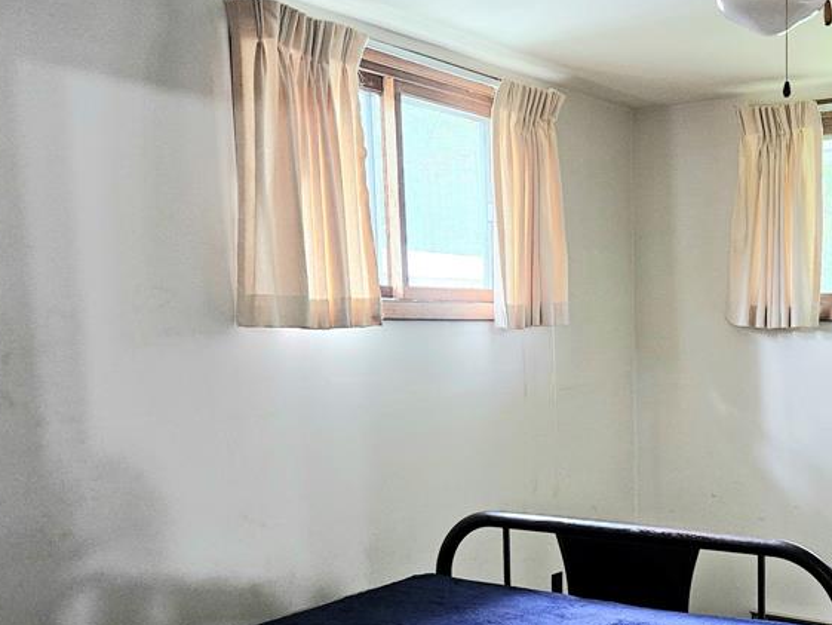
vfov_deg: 33.9
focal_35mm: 42
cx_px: 690
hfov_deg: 42.4
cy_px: 444
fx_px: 1010
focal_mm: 5.4
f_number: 1.8
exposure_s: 1/120
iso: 800
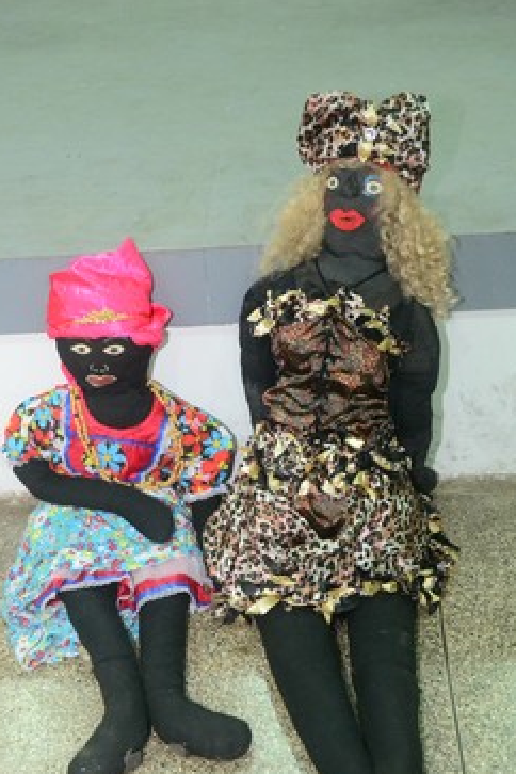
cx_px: 267
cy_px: 467
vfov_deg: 34.6
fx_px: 1239
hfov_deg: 23.5
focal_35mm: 58
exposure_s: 1/100
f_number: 4
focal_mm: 31
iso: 3200
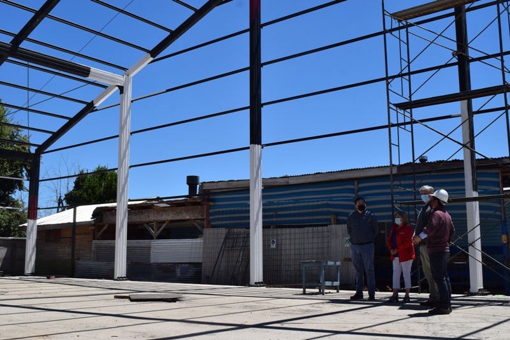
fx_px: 574
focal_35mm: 40
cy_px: 170
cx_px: 255
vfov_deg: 33.0
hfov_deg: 47.9
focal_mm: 27
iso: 200
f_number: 11
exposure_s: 1/500
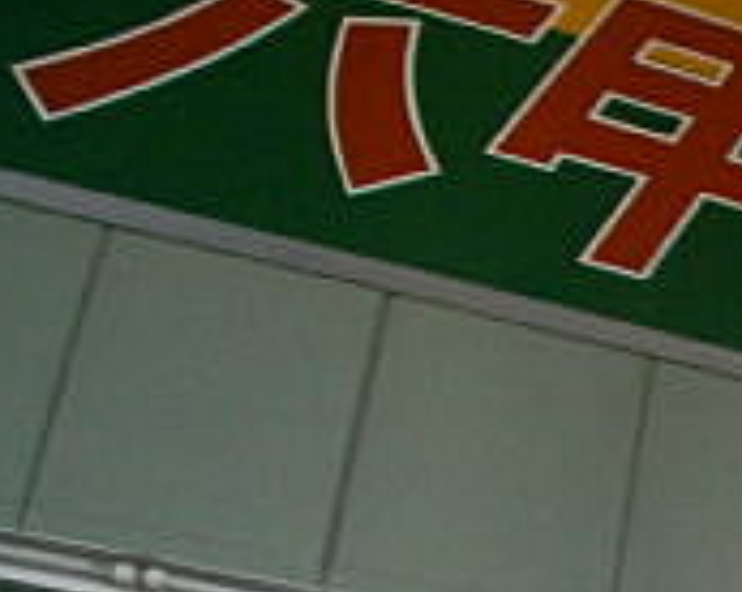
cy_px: 1012
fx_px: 2852
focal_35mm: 130
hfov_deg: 13.6
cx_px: 1248
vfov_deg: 11.2
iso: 400
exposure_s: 1/250
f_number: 3.1
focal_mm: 6.4
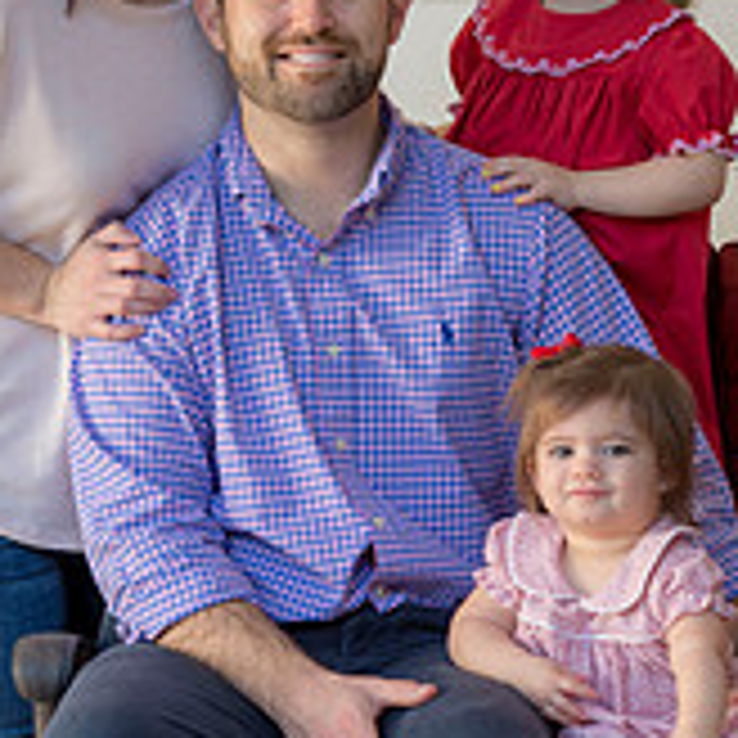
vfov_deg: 7.2
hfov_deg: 7.2
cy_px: 554
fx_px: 5885
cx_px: 331
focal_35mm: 244
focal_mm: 105
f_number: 4
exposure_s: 1/200
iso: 320
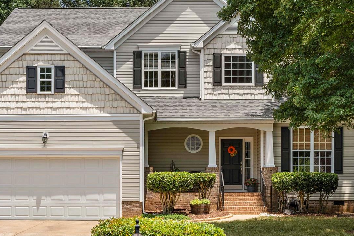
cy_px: 93
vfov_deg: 23.7
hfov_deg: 34.9
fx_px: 560
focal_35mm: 57
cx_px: 139
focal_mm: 30
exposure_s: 1/160
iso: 100
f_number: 10
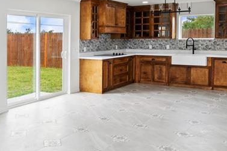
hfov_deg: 50.1
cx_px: 82
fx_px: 239
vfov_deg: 34.9
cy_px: 93
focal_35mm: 38
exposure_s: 1/15
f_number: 9
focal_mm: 14
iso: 250
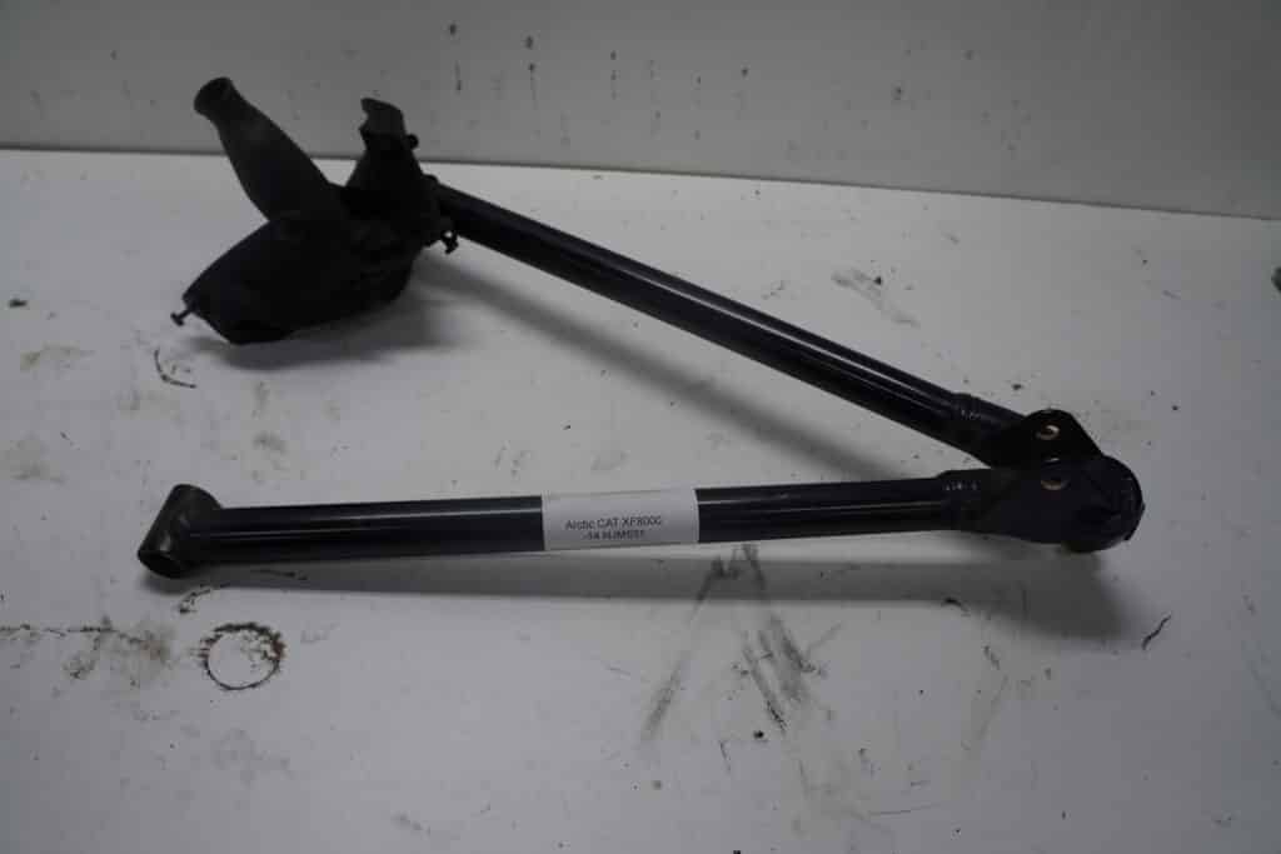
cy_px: 427
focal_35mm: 27
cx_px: 640
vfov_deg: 47.9
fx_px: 961
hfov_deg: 67.4
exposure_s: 1/100
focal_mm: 18
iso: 100
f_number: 4.5
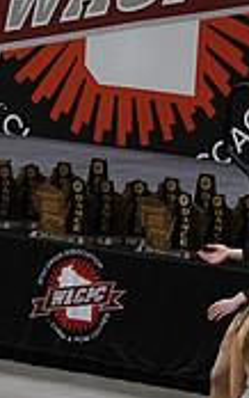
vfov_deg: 5.9
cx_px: -366
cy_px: 271
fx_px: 3859
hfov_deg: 3.6
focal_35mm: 356
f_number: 4
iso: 5000
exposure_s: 1/500
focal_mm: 70
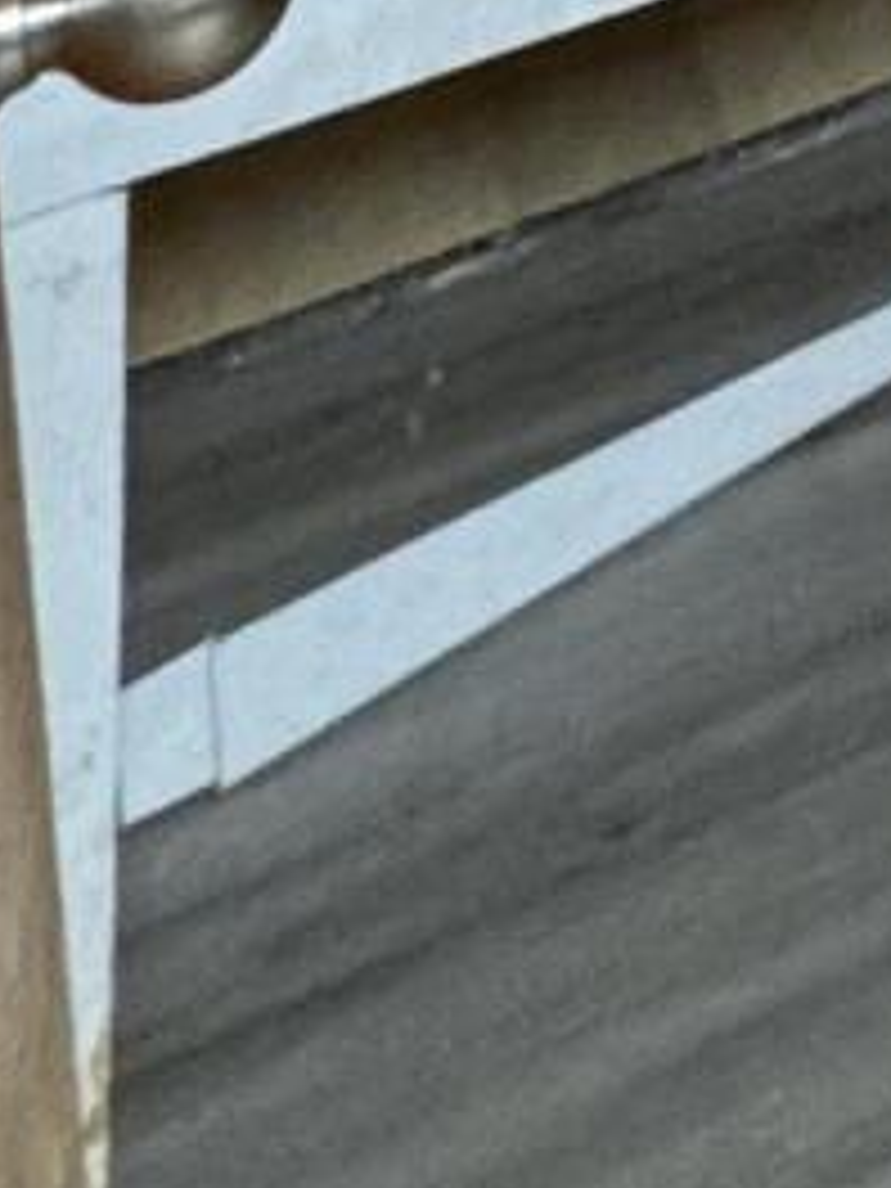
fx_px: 3638
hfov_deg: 10.7
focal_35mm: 106
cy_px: -2056
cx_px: 2457
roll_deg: +2.2
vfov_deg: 12.2
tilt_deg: -3.6
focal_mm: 2.22
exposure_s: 1/60
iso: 640
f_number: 2.2
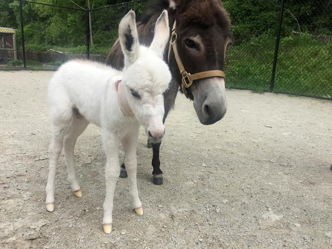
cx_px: 166
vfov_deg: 48.3
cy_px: 124
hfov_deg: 61.6
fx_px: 278
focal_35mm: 29
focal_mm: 4.15
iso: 25
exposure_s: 1/490
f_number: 2.2
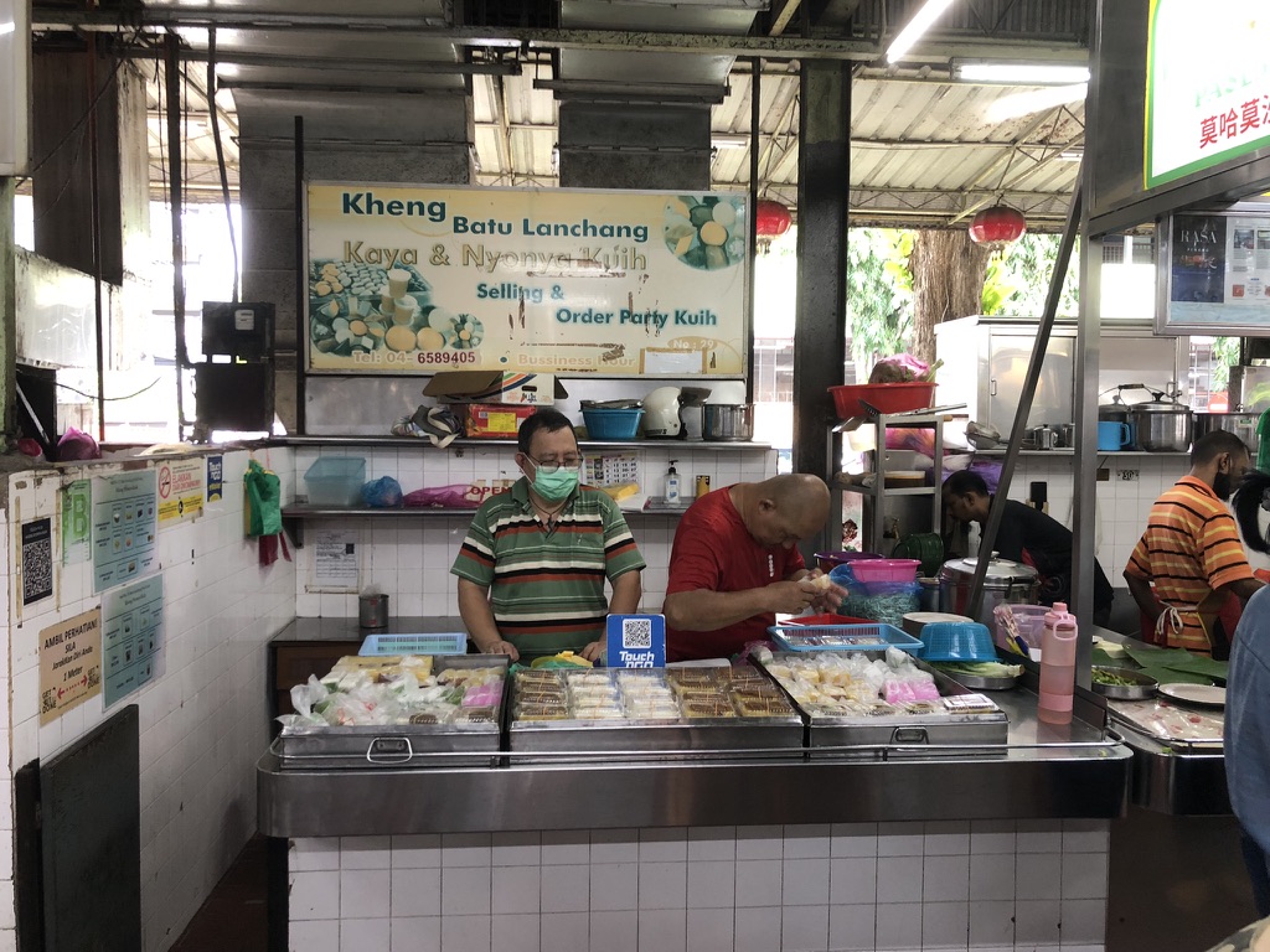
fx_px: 1027
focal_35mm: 28
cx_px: 635
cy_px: 476
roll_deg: -0.1
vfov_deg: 49.7
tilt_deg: -2.7
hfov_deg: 63.4
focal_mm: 4
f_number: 1.8
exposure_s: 1/17
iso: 40
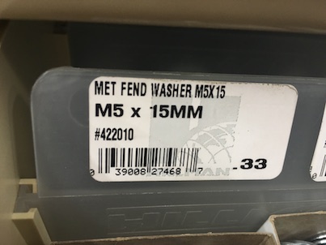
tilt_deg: -50.7
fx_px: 273
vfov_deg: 48.2
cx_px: 163
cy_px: 122
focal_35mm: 29
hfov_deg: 61.7
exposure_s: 1/30
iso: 100
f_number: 2.2
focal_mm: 4.15
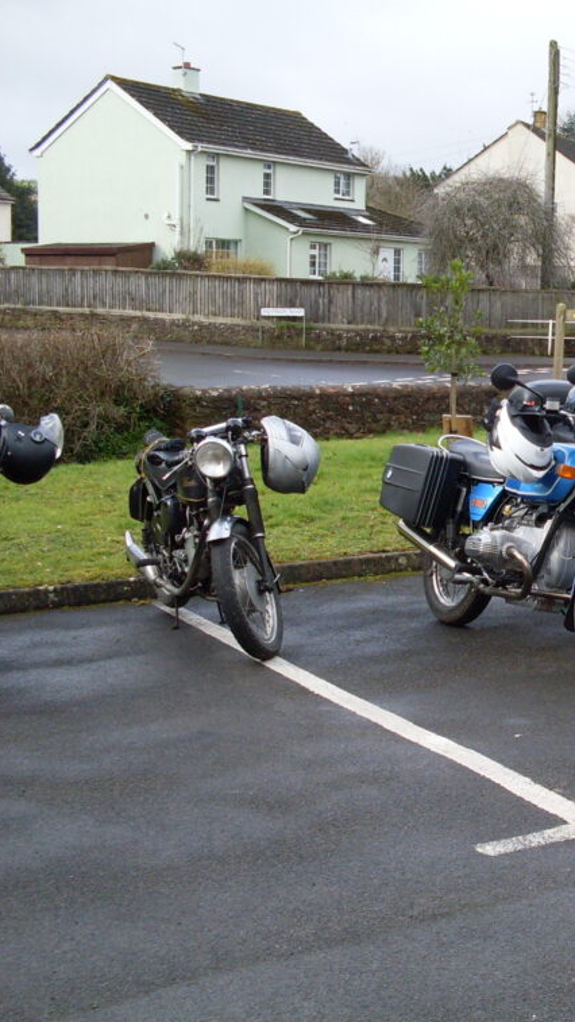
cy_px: 506
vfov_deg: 37.2
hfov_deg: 20.2
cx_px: 684
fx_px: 1517
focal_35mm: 56
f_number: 2.8
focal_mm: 6.3
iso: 80
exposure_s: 1/350
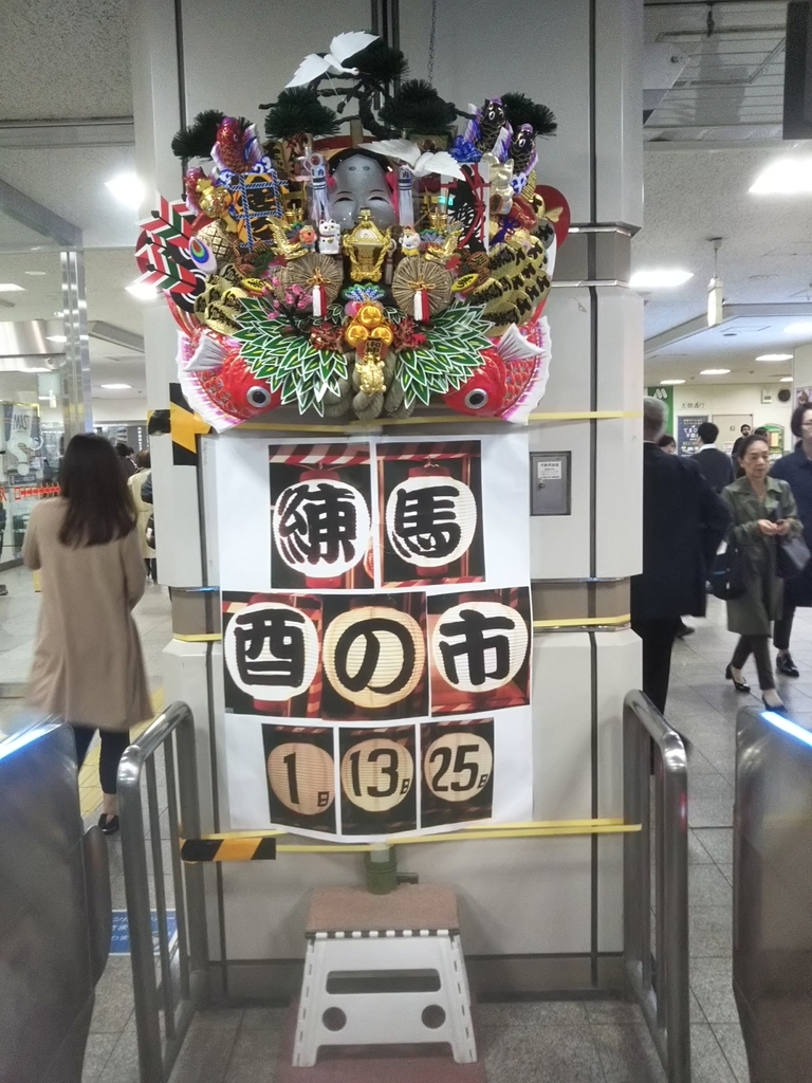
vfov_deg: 60.0
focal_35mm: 30
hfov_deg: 46.8
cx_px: 406
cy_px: 542
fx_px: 938
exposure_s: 1/30
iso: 125
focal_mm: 4
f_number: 2.2
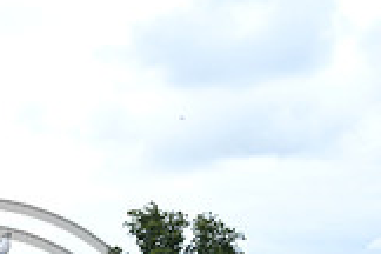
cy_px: 406
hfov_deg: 11.3
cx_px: -66
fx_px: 1894
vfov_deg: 7.5
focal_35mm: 179
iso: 800
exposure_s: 1/1250
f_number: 5.6
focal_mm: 50
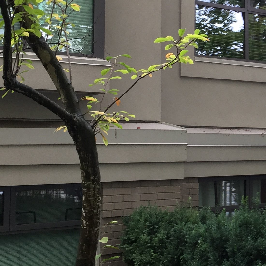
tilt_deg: +8.3
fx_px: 661
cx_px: 302
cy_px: 109
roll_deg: +1.8
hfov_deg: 21.5
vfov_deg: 22.7
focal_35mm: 76
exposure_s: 1/120
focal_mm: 4.15
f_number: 2.2
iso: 50
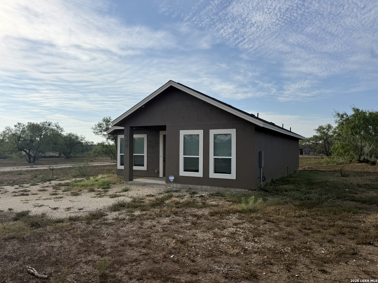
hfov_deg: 71.6
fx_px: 262
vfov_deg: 56.8
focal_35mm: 24
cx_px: 189
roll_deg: +0.6
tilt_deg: +1.8
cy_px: 142
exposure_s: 1/6711
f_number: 1.78
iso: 80
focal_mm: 6.76
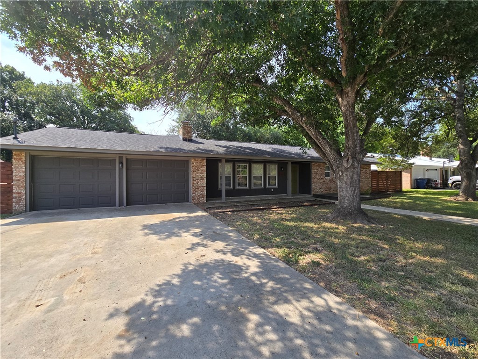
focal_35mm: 13
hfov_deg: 106.2
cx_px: 239
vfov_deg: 89.9
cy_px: 180
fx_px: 180
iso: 100
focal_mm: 2.2
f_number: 2.2
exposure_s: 1/2000
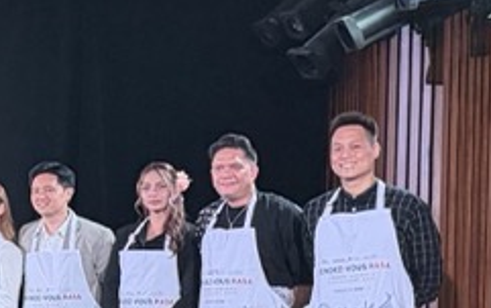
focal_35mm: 135
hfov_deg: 13.7
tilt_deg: -1.7
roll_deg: -0.6
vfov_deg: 9.7
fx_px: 1808
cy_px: 275
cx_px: -410
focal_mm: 6.76
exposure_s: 1/60
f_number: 1.78
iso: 500
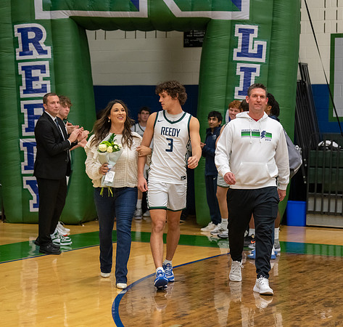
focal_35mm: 90
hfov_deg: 19.8
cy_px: 165
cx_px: 167
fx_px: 985
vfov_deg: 18.8
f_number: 2.8
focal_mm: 70
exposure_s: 1/320
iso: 4000
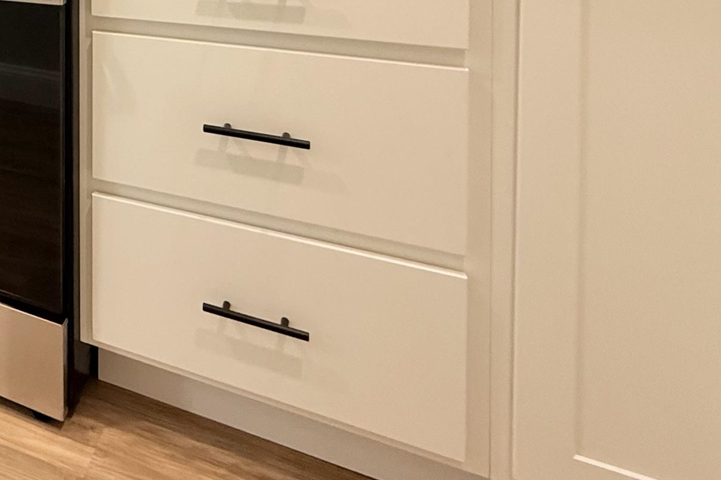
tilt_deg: -1.1
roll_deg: +0.1
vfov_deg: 30.4
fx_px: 741
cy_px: -98
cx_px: -172
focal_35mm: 37
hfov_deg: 37.3
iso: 320
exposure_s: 1/120
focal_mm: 2.22
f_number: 2.2
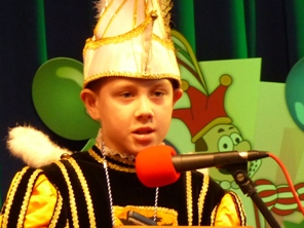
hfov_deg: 5.2
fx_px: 3320
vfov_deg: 3.9
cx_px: 128
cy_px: 140
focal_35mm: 378
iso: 400
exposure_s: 1/50
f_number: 2.8
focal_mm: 25.2
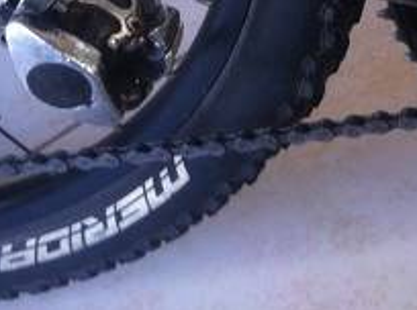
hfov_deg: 17.1
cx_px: 503
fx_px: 1322
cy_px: -170
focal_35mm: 110
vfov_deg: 12.7
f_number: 2.8
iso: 100
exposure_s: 1/15
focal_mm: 3.85
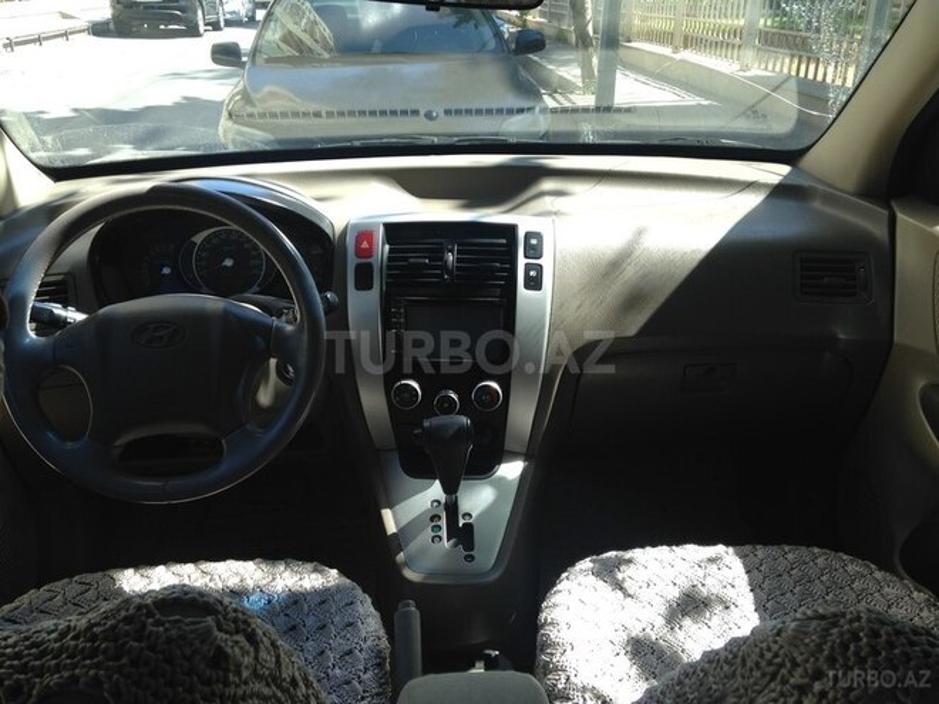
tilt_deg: -22.7
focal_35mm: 33
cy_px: 352
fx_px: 895
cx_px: 470
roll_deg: +1.2
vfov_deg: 42.9
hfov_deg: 55.4
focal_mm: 4.12
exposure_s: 1/211
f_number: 2.4
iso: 50
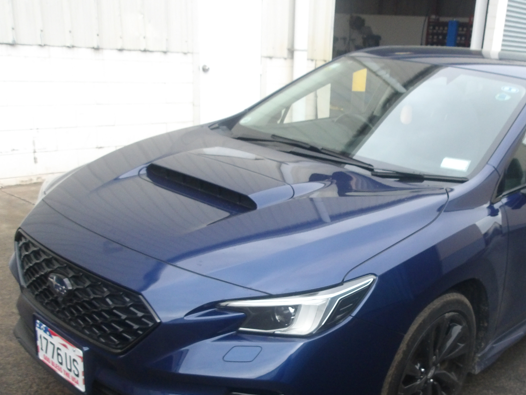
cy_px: 279
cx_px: 345
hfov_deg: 47.2
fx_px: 593
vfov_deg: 36.2
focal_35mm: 39
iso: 418
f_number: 10.4
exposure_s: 1/60
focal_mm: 4.9
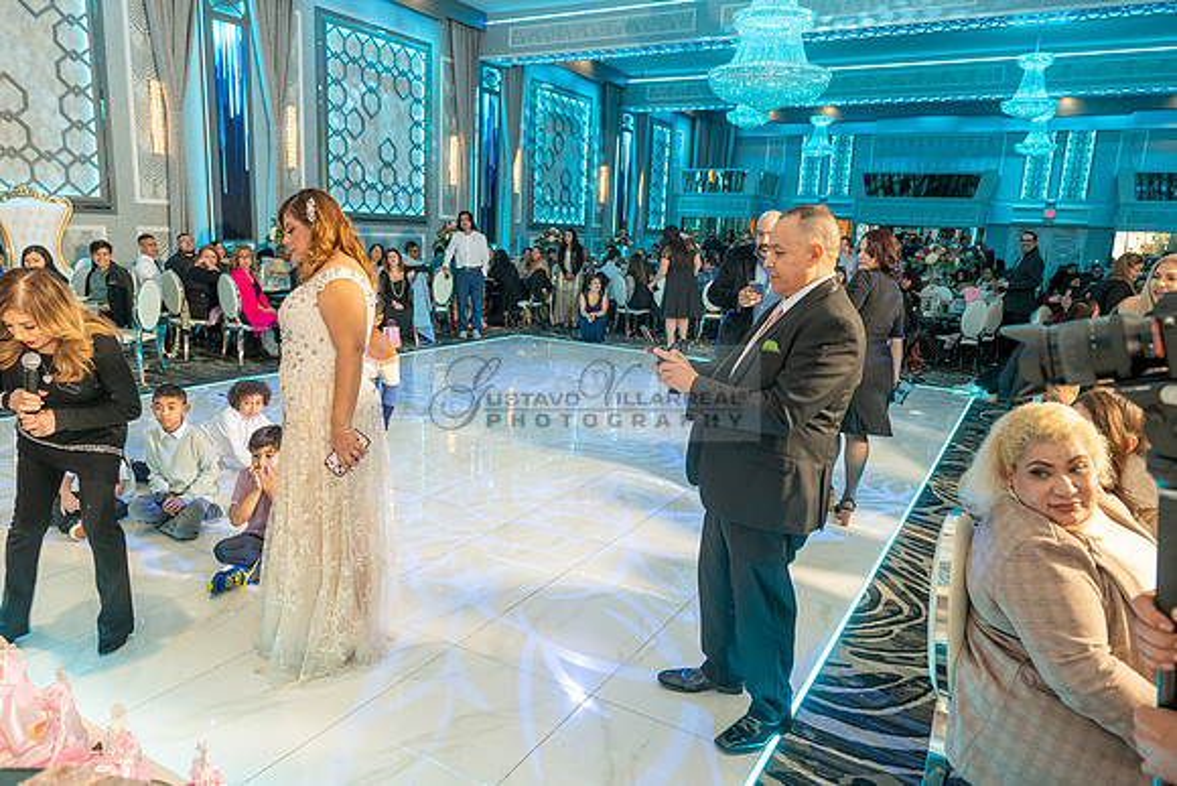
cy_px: 393
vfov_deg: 53.2
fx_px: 785
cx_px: 588
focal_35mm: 24
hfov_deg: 73.7
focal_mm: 24
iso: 1000
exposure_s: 1/125
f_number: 5
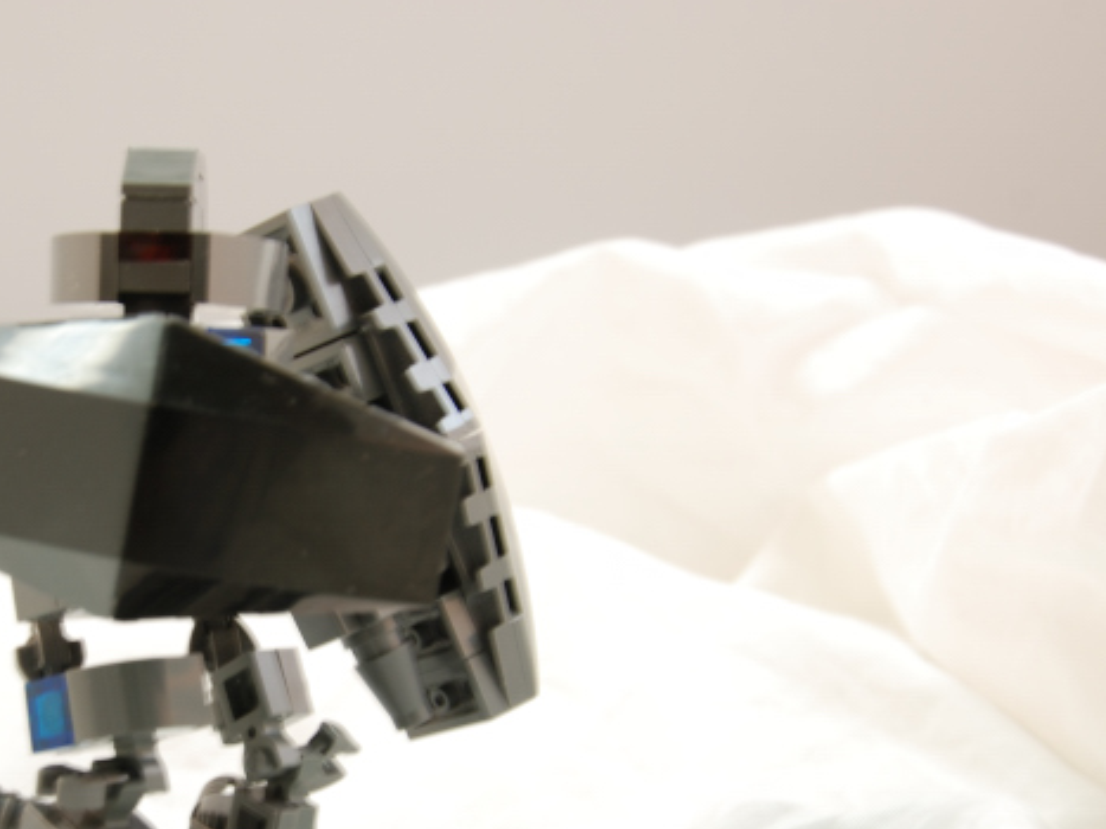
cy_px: 602
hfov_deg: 18.7
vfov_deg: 14.2
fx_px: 3322
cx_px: 227
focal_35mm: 104
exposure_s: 1/1.6
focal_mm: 42
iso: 100
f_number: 10
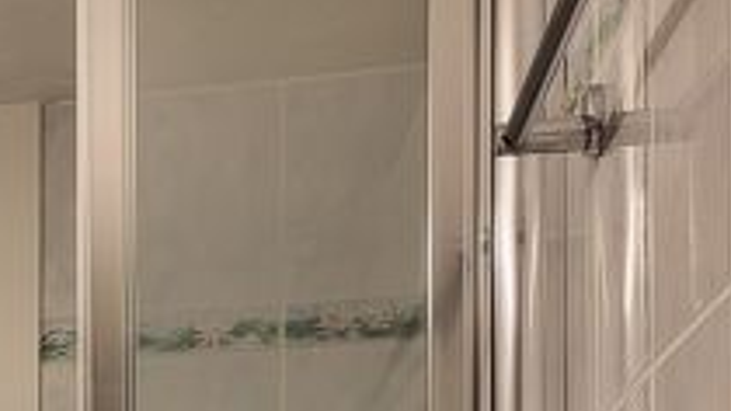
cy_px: 867
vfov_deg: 10.7
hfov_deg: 19.0
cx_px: -291
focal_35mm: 102
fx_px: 1977
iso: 160
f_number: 1.8
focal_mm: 5.4
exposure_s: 1/100
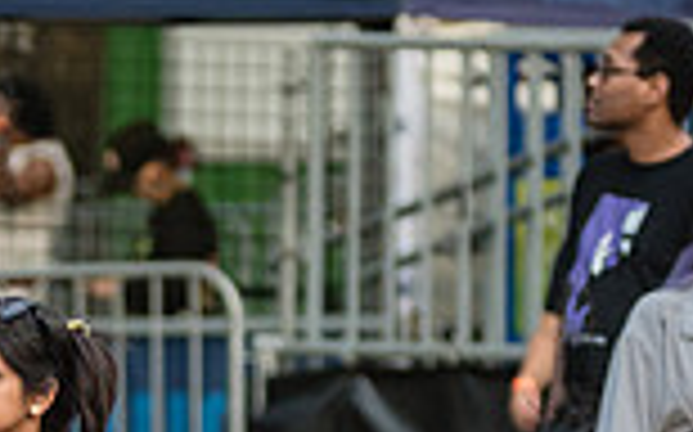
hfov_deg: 2.7
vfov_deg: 1.7
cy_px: 565
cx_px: -9
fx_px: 14589
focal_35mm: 773
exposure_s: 1/500
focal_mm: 200
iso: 2000
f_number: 4
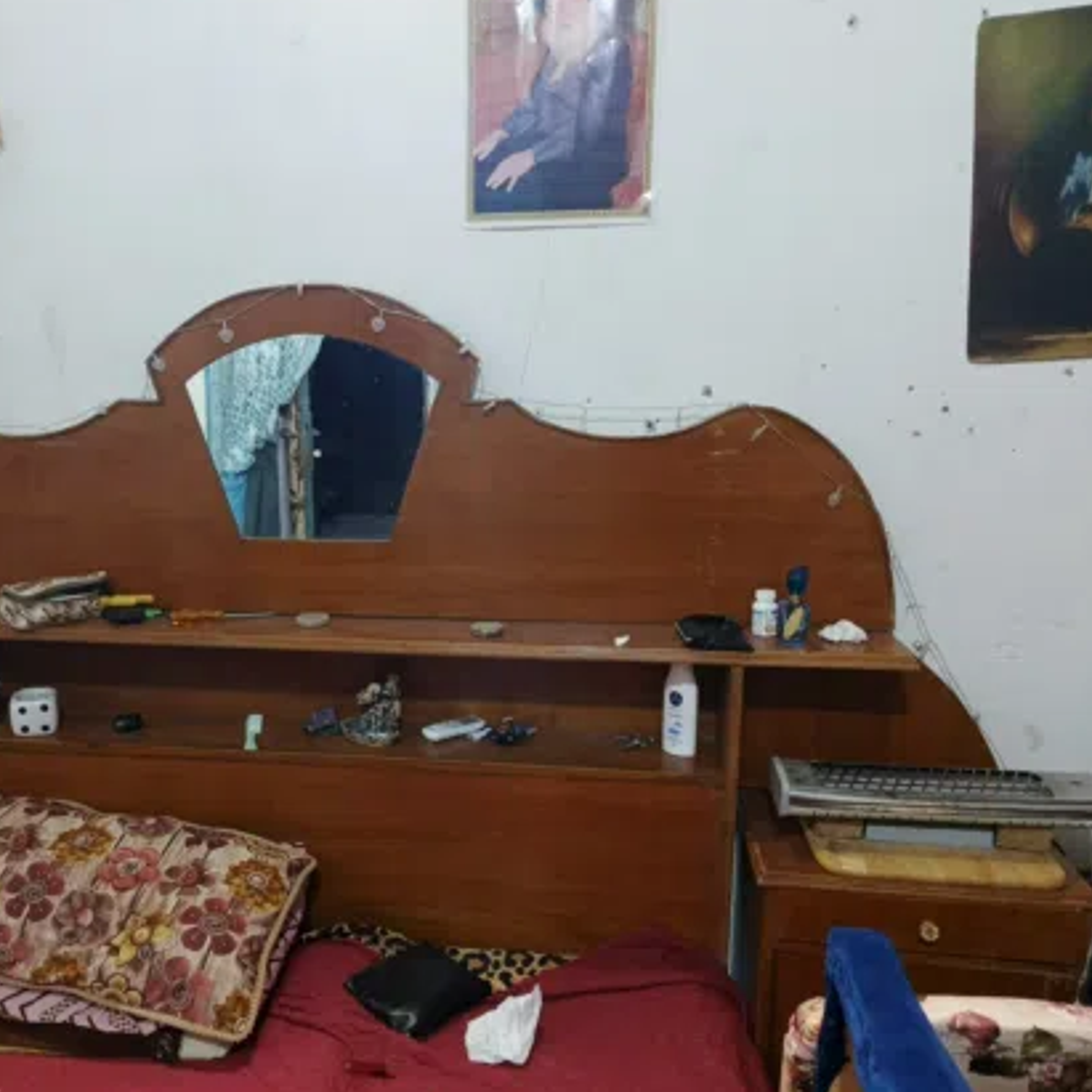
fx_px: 1178
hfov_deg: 48.9
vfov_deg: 49.7
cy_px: 555
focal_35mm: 33
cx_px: 364
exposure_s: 1/60
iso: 1163
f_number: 1.75
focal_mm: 5.25
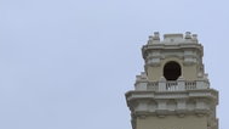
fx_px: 728
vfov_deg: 9.9
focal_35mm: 120
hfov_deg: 17.8
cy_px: 153
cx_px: 174
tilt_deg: +25.3
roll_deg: +0.1
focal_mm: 6
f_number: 2.4
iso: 16
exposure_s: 1/592
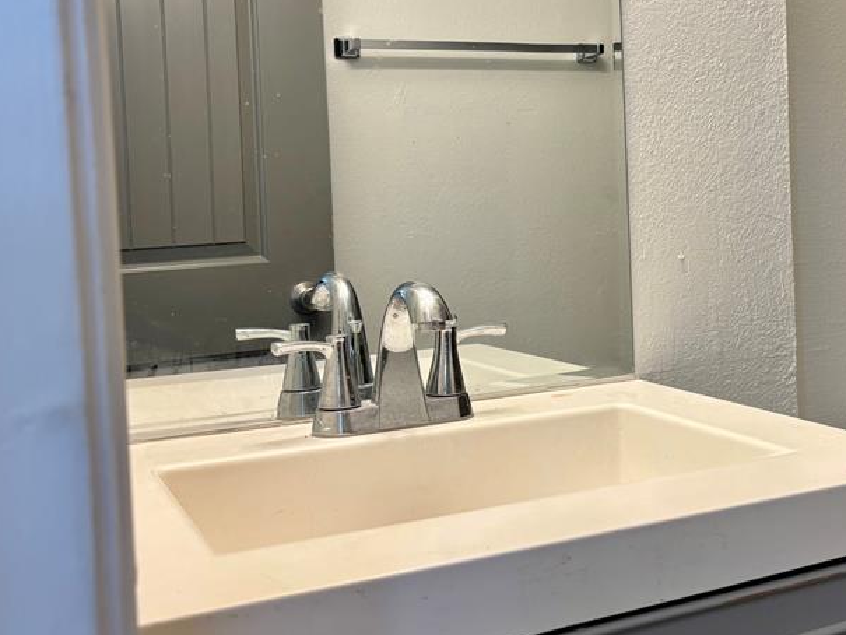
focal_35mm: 44
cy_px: 238
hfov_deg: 41.6
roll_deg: +2.2
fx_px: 1076
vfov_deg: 32.7
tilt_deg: -3.1
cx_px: 640
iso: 100
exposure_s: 1/60
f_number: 1.6
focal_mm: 5.96
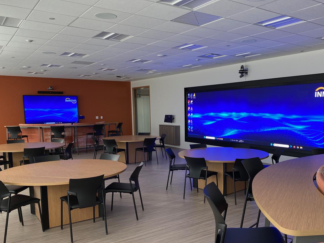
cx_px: 188
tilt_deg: -5.9
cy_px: 142
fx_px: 300
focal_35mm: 32
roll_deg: -0.2
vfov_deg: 44.0
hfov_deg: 56.5
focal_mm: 4.25
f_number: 1.8
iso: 80
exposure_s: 1/120
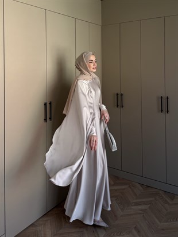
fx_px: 164
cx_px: 89
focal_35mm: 24
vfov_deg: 71.6
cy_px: 118
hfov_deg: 56.8
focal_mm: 6.76
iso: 64
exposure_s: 1/255
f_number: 1.78
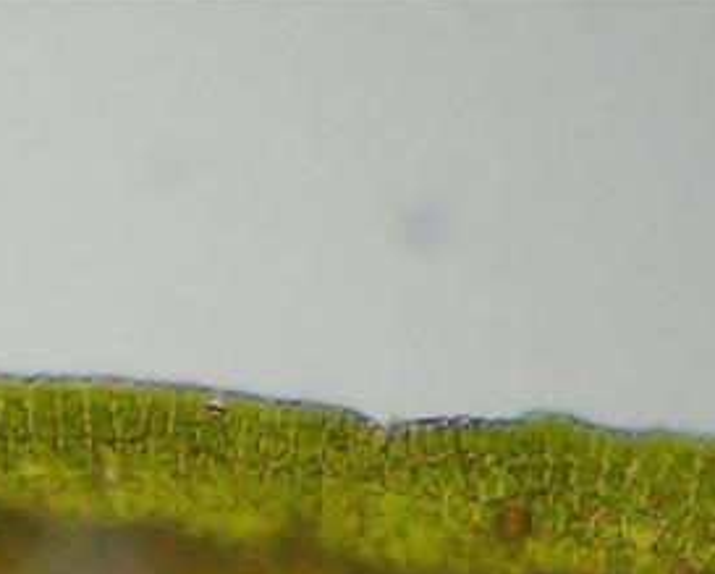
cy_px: 621
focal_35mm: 194
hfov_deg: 9.9
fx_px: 4110
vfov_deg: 7.9
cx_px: 48
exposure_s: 1/80
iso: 400
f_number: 4.5
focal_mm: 15.41
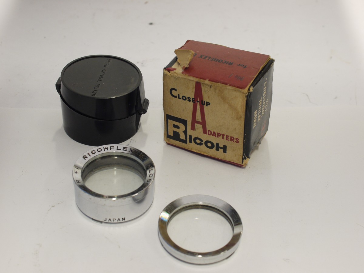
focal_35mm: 60
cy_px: 136
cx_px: 182
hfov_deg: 32.2
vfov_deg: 24.4
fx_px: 631
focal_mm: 30
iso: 400
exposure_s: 1/15
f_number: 7.1
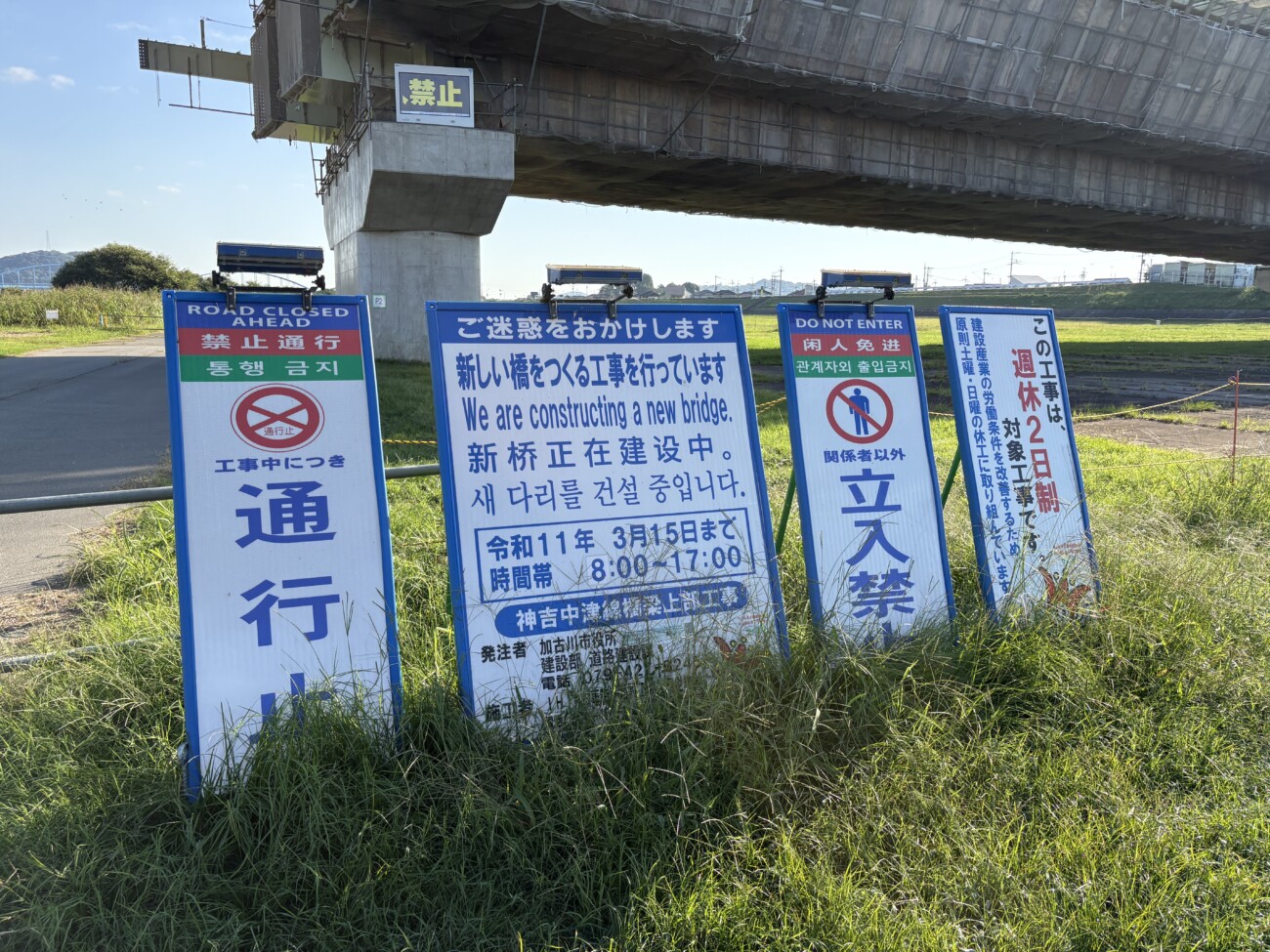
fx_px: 954
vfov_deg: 53.1
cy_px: 476
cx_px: 635
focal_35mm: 26
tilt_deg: -10.0
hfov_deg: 67.3
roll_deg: +0.7
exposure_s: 1/1848
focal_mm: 5.96
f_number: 1.6
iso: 64
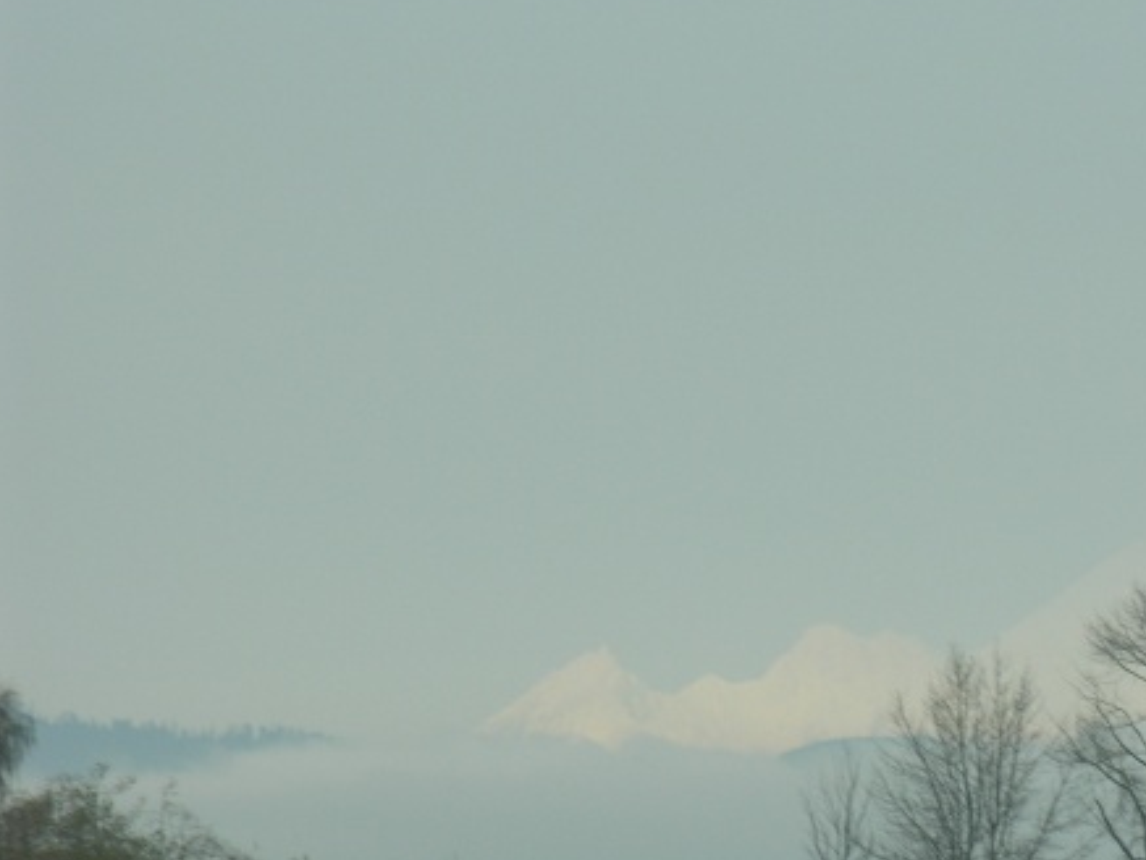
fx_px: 21227
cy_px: 703
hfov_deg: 3.1
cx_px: 1038
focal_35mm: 641
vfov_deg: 2.3
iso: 50
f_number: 5.2
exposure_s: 1/75.1
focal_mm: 89
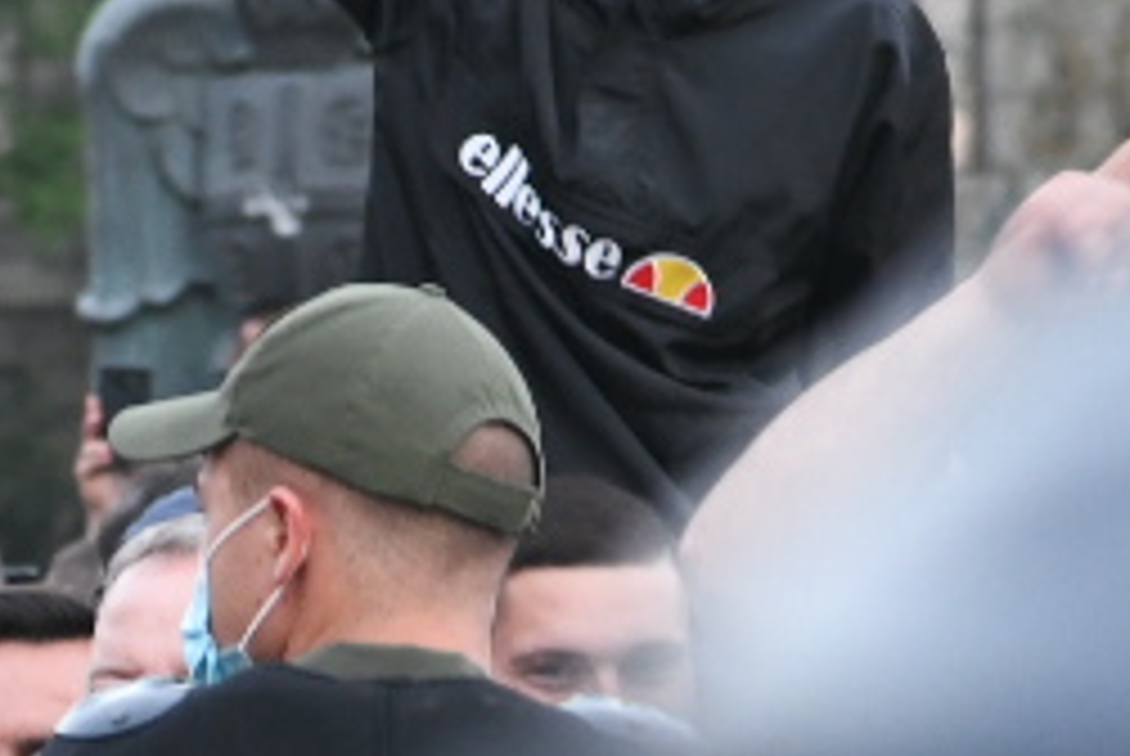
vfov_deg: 3.1
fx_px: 14173
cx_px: -473
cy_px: 958
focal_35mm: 451
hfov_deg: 4.5
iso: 2000
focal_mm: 70
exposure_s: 1/50
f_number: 4.5
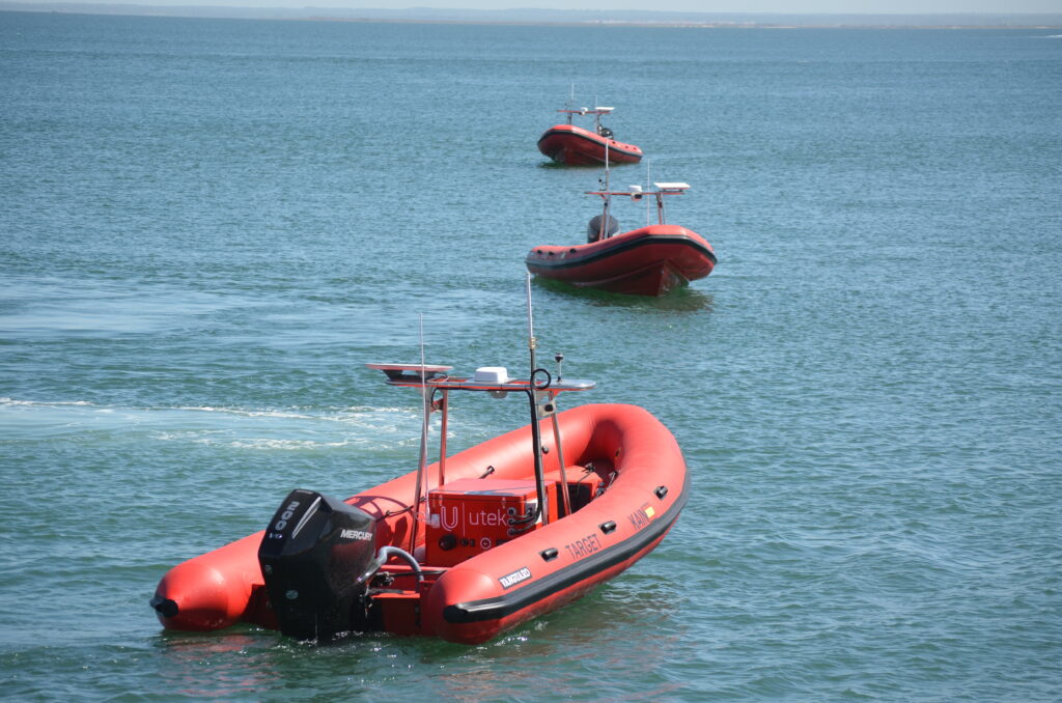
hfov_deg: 13.4
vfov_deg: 8.9
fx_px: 4504
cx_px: 531
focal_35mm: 153
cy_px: 352
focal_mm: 102
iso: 200
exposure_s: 1/800
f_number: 6.3
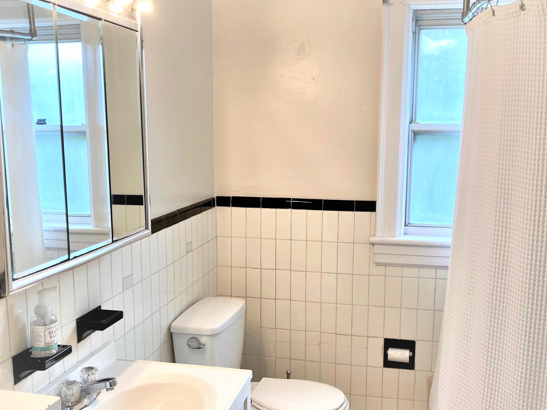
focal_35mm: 39
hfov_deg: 47.9
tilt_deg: -9.9
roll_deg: +0.4
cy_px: 235
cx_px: 278
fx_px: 616
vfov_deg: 36.7
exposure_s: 1/120
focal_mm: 3.99
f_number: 1.8
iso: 50
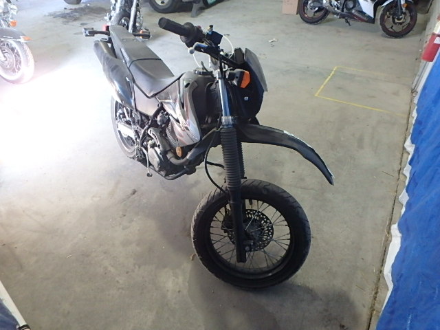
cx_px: 220
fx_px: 267
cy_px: 165
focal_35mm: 21
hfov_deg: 79.0
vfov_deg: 63.4
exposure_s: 1/30
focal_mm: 3.7
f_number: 3.5
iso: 640
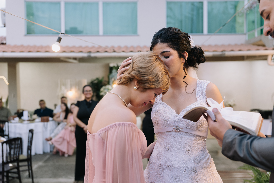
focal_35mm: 39
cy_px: 92
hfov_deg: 49.6
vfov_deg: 34.2
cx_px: 137
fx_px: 297
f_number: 2.8
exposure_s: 1/125
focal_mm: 38
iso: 800
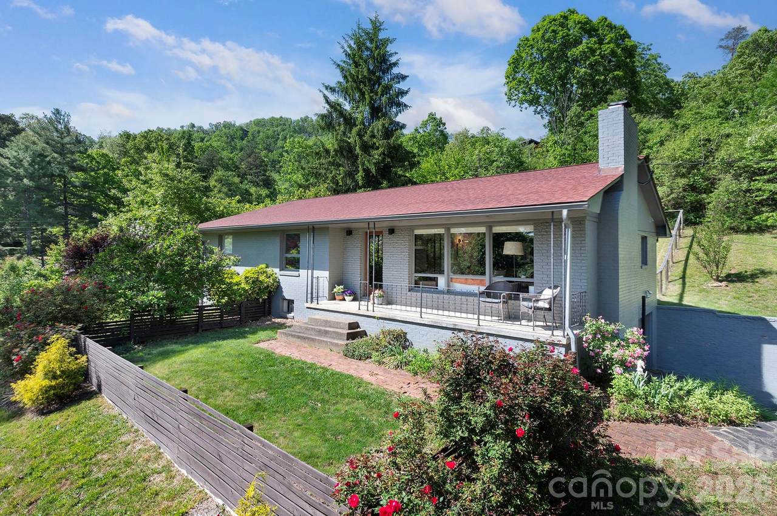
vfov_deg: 73.6
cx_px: 388
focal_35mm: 16
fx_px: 345
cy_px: 258
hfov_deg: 96.8
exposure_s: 1/640
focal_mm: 16
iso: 400
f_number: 8
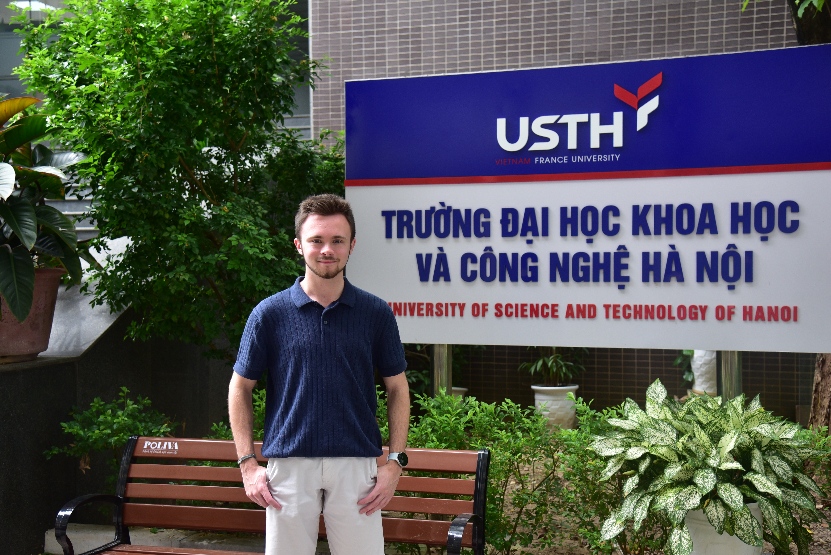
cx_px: 416
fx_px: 1062
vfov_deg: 29.3
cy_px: 278
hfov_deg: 42.7
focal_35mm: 46
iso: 500
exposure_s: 1/250
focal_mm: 46
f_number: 4.5
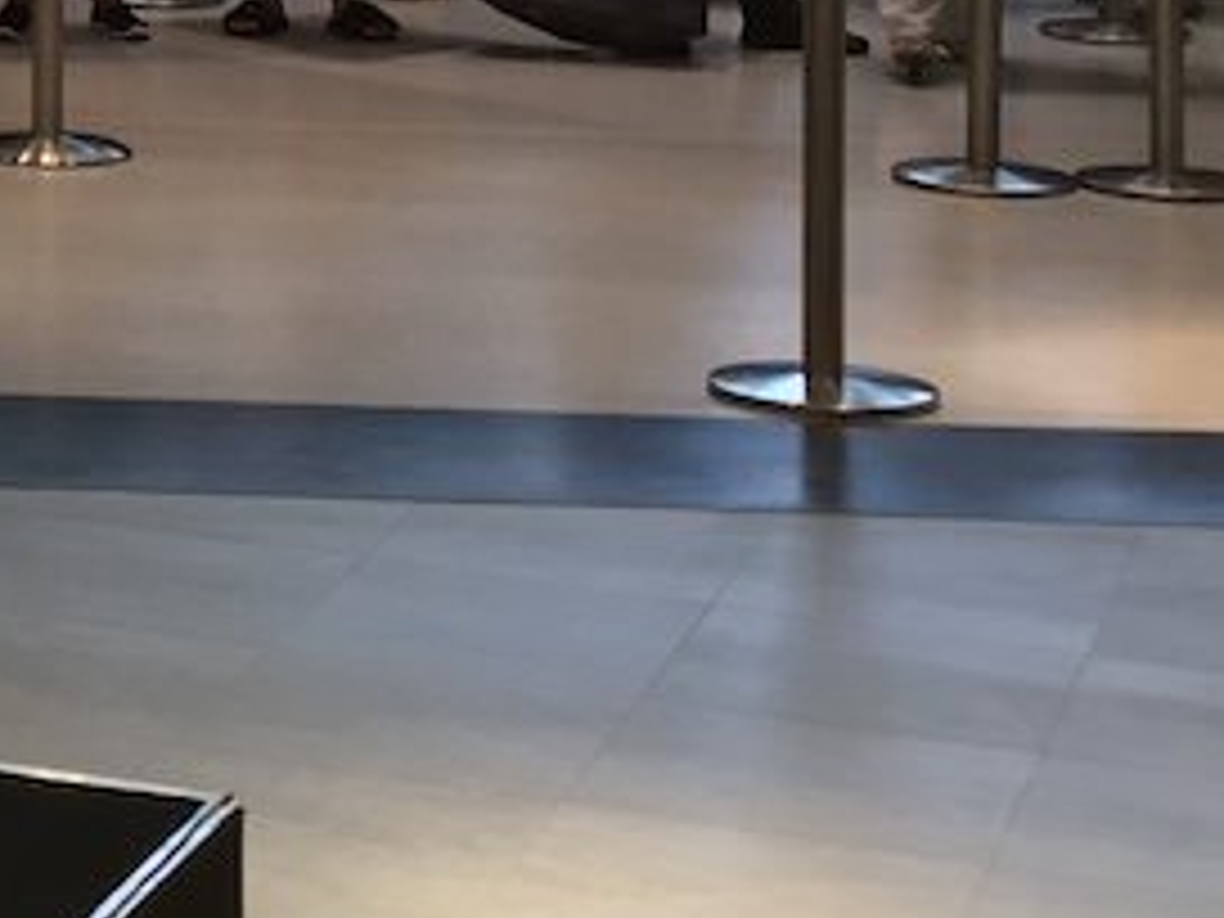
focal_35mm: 128
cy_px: -454
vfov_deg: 11.1
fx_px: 4526
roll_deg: +1.1
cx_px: -666
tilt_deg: -3.1
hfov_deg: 14.3
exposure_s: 1/100
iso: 40
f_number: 2.2
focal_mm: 4.15
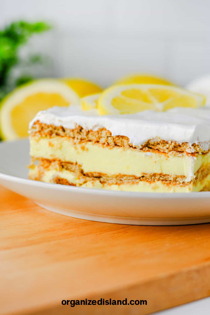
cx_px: 105
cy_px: 158
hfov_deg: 27.0
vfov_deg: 39.6
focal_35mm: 50
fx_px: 437
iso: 125
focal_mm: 50
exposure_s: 1/160
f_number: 4
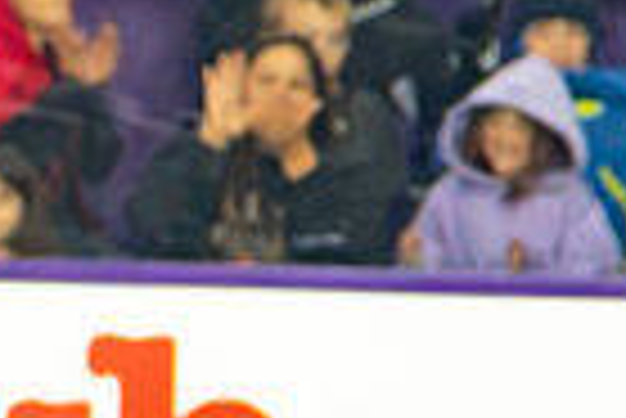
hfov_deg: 2.6
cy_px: 479
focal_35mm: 775
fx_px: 13490
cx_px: -1000
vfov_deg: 1.8
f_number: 2.8
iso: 3200
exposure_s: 1/1600
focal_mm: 70
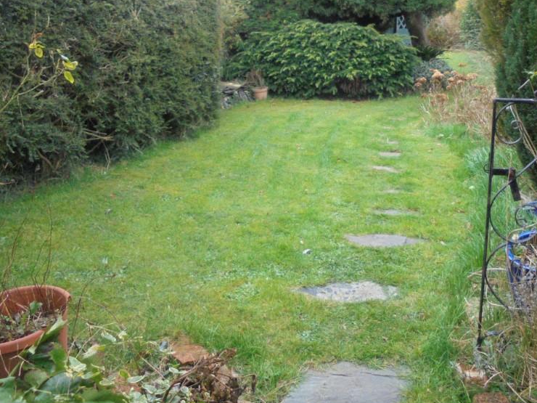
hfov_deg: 51.0
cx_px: 325
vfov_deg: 39.2
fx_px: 558
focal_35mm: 36
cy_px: 132
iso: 400
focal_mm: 4.6
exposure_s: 1/250
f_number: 3.5
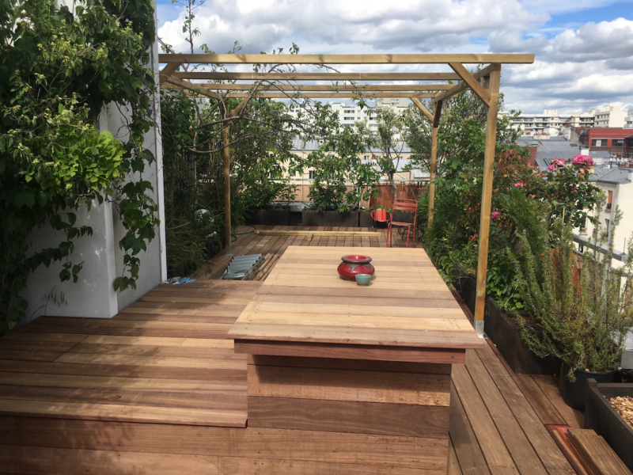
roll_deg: -0.6
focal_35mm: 29
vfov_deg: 48.2
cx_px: 316
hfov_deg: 61.7
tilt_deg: -9.0
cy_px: 238
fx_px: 530
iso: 25
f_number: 2.2
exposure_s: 1/1637
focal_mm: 4.15
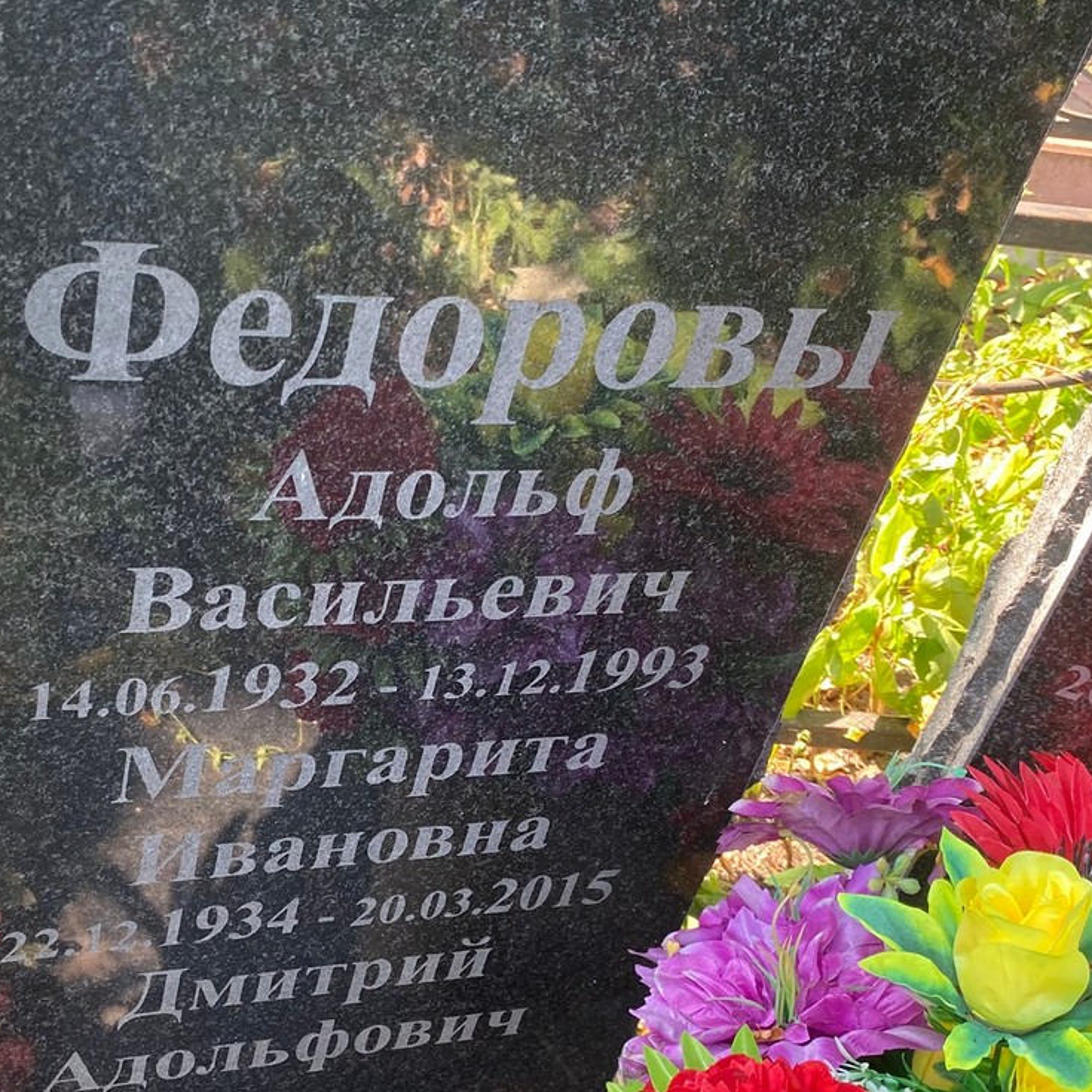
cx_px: 287
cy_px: 685
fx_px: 1606
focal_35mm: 45
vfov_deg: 37.3
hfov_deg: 36.8
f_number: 1.8
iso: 50
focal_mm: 4.25
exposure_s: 1/121
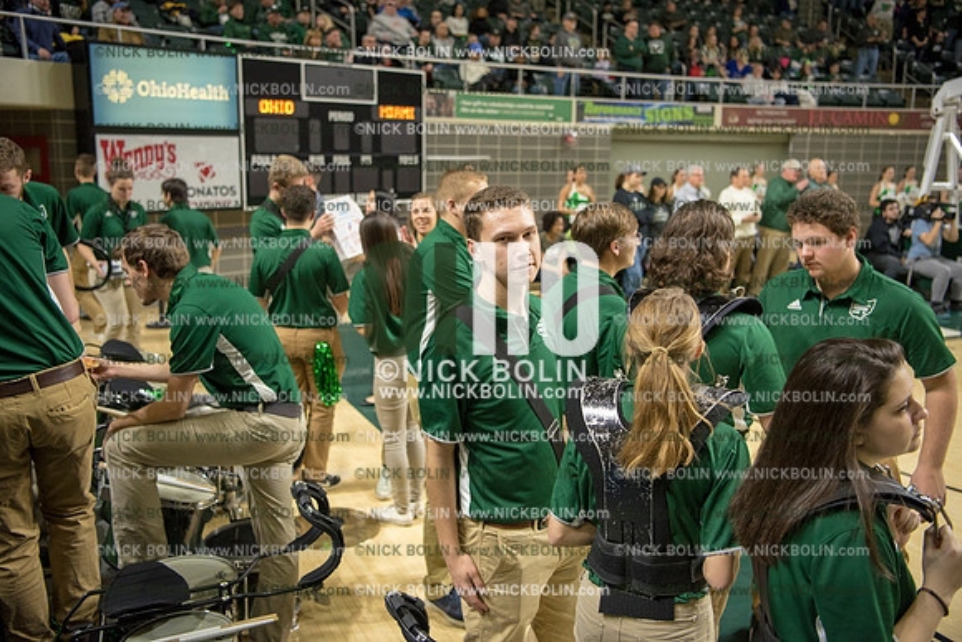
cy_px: 321
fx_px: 935
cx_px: 481
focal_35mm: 35
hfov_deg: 54.4
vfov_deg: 37.9
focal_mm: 35
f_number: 2.8
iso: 2500
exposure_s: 1/400
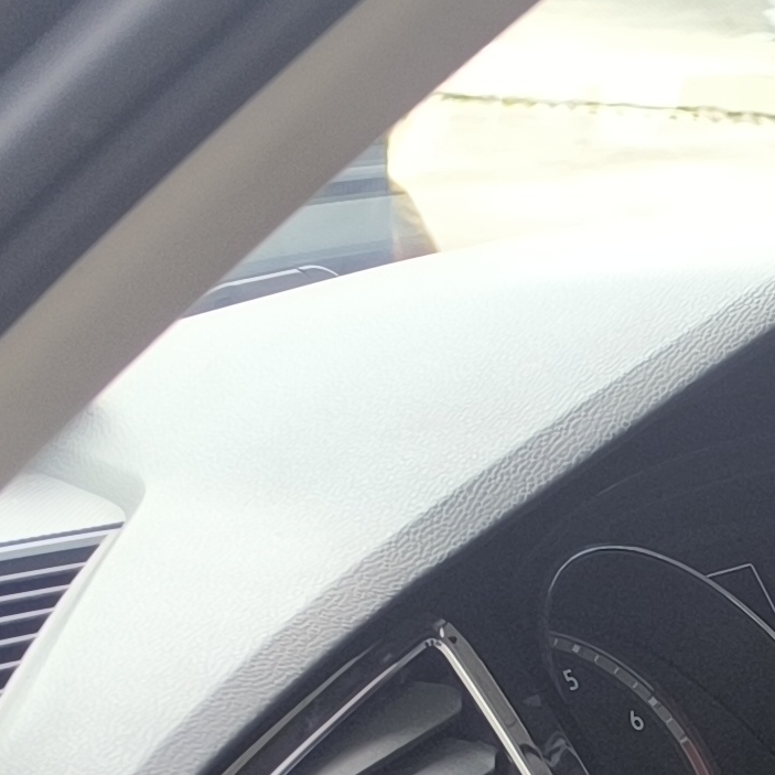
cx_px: 2025
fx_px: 2989
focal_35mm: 118
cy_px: 1608
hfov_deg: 11.4
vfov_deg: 12.7
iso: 500
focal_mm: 6.14
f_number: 1.65
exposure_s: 1/100
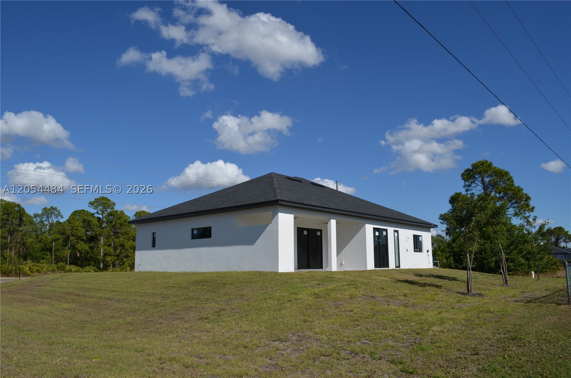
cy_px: 189
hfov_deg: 67.5
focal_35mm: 27
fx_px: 427
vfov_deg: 47.7
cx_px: 286
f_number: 10
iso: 100
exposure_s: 1/400
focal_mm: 18
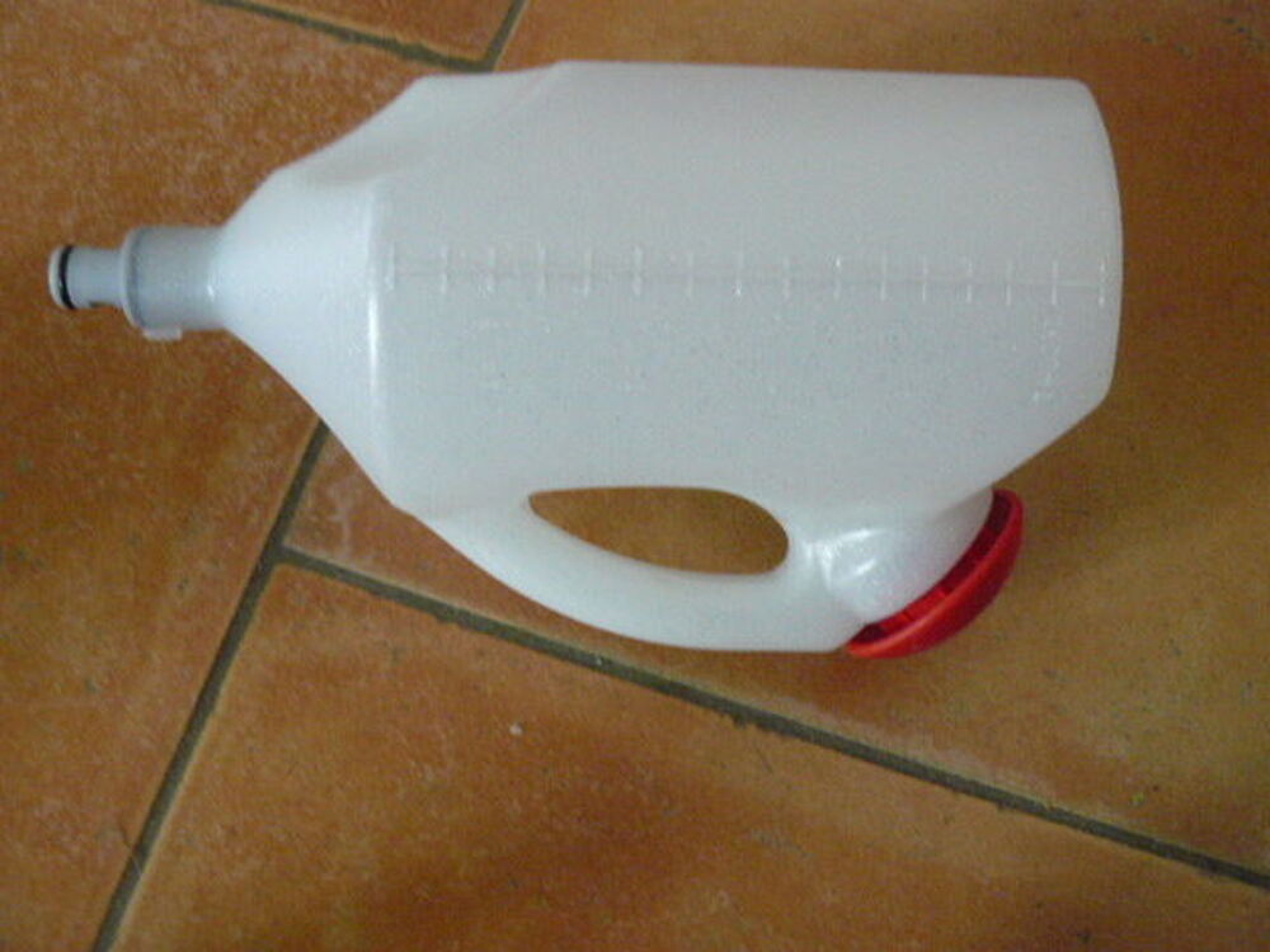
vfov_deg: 39.7
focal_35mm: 36
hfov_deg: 51.4
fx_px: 1321
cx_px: 635
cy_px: 476
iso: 400
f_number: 2.8
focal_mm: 6
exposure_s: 1/20
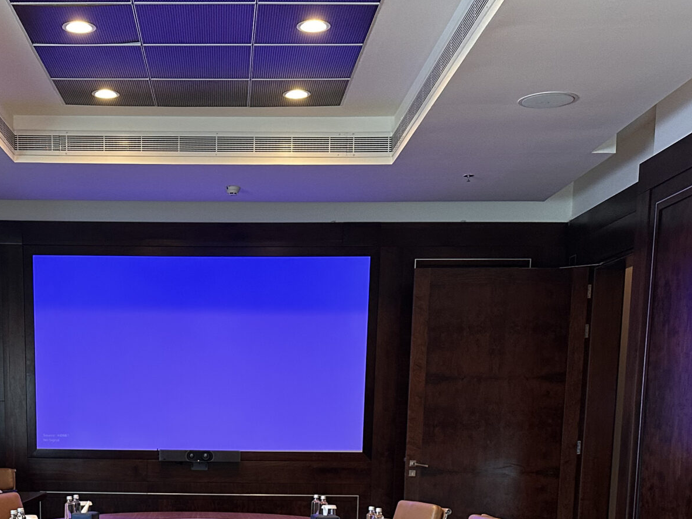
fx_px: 1039
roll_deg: -1.4
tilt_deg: -8.2
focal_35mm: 52
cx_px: 194
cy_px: 557
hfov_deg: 36.2
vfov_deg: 26.1
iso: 250
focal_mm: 6.86
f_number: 1.78
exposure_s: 1/60
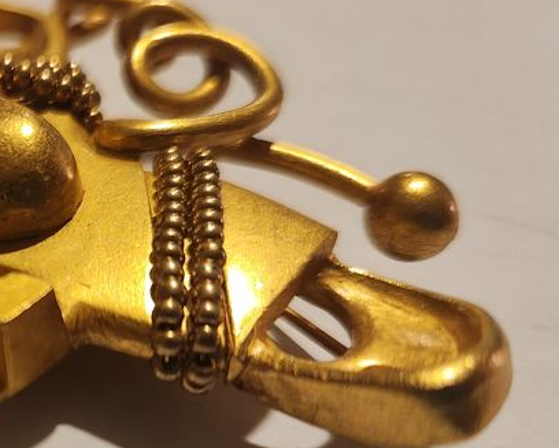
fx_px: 911
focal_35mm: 55
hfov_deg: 29.8
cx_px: -90
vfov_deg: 27.2
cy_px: 345
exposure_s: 1/100
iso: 400
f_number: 1.8
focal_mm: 5.4
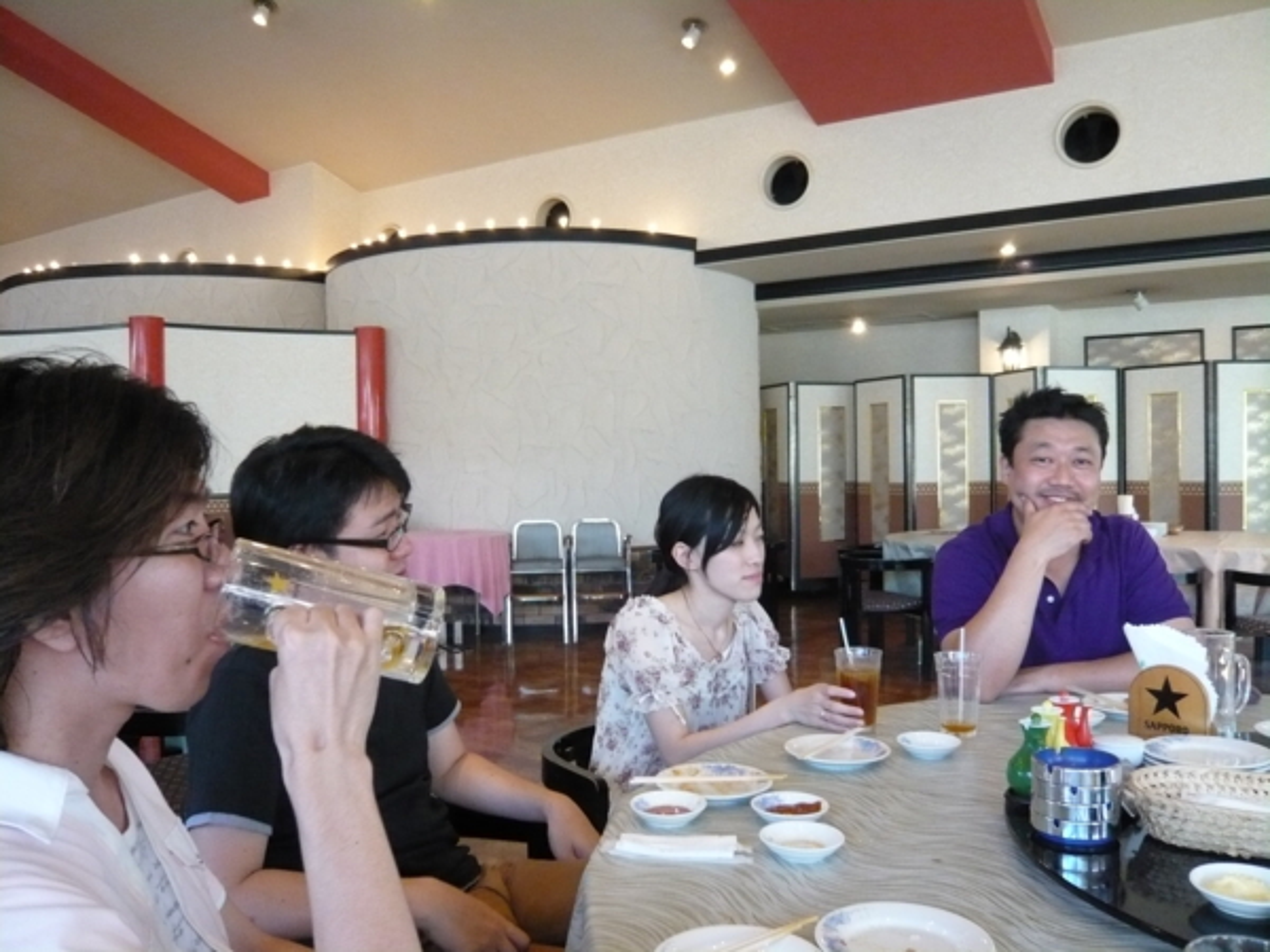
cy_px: 476
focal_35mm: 28
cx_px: 635
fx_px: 1027
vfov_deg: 49.7
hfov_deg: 63.4
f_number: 2.8
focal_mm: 4.6
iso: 400
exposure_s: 1/60
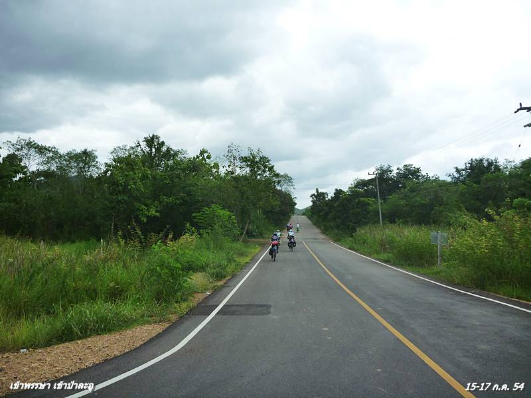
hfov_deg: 63.4
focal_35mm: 28
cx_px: 266
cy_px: 199
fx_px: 430
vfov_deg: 49.7
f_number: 3.3
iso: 125
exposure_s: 1/800
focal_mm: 4.9
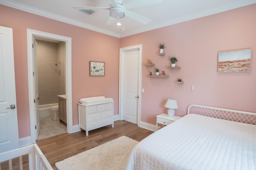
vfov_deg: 67.4
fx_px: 128
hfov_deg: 90.0
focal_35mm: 18
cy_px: 88
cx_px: 126
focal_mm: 16
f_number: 4
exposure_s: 1/160
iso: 1000
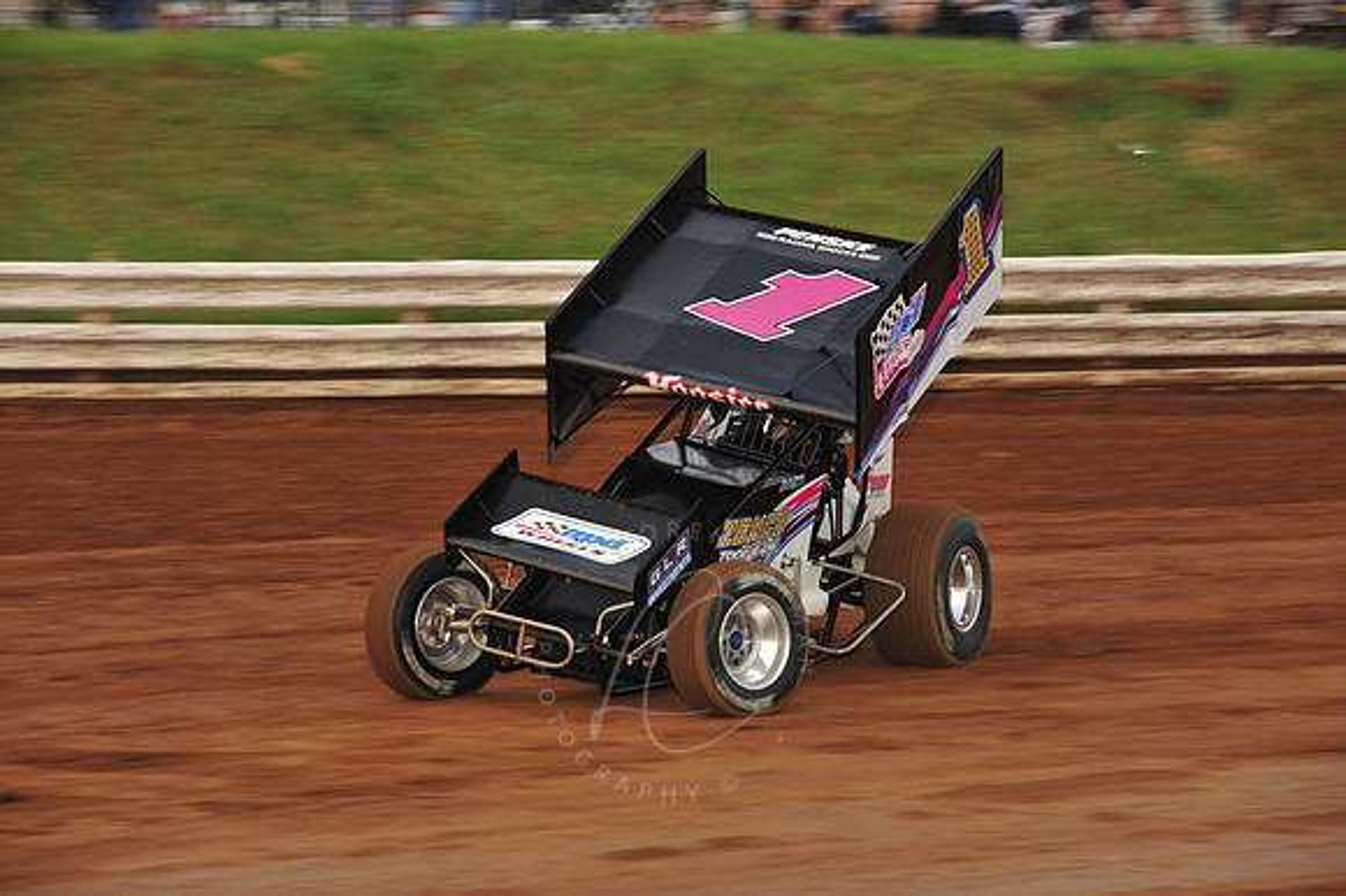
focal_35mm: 145
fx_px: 5418
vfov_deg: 9.5
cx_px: 673
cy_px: 448
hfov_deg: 14.2
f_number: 8
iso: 640
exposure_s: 1/320
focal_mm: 145
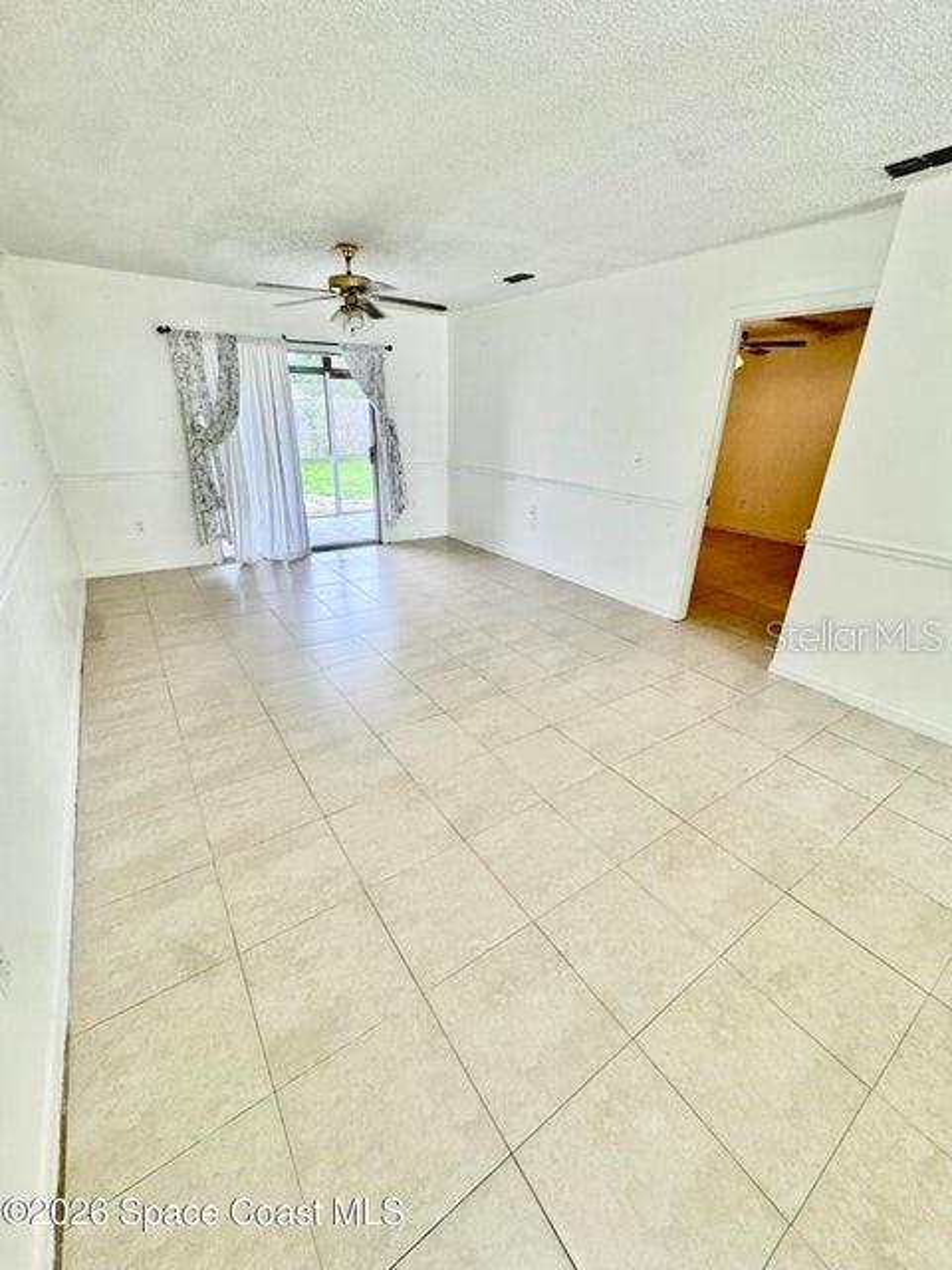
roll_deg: -1.5
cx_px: 476
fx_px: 513
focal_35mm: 14
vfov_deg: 102.1
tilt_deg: -23.1
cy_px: 635
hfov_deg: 85.7
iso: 160
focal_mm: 2.22
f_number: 2.2
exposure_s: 1/120
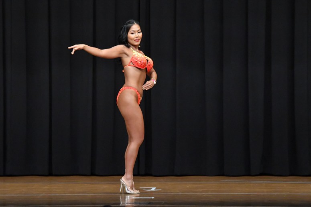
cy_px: 104
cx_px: 156
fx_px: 2072
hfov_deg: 8.6
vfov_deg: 5.7
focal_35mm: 240
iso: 8000
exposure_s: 1/400
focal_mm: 160
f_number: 5.6
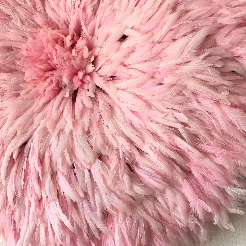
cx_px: 124
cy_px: 112
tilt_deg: +9.9
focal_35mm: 35
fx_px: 281
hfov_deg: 47.2
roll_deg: +1.7
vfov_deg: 47.2
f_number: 2.2
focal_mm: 4.15
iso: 25
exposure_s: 1/50
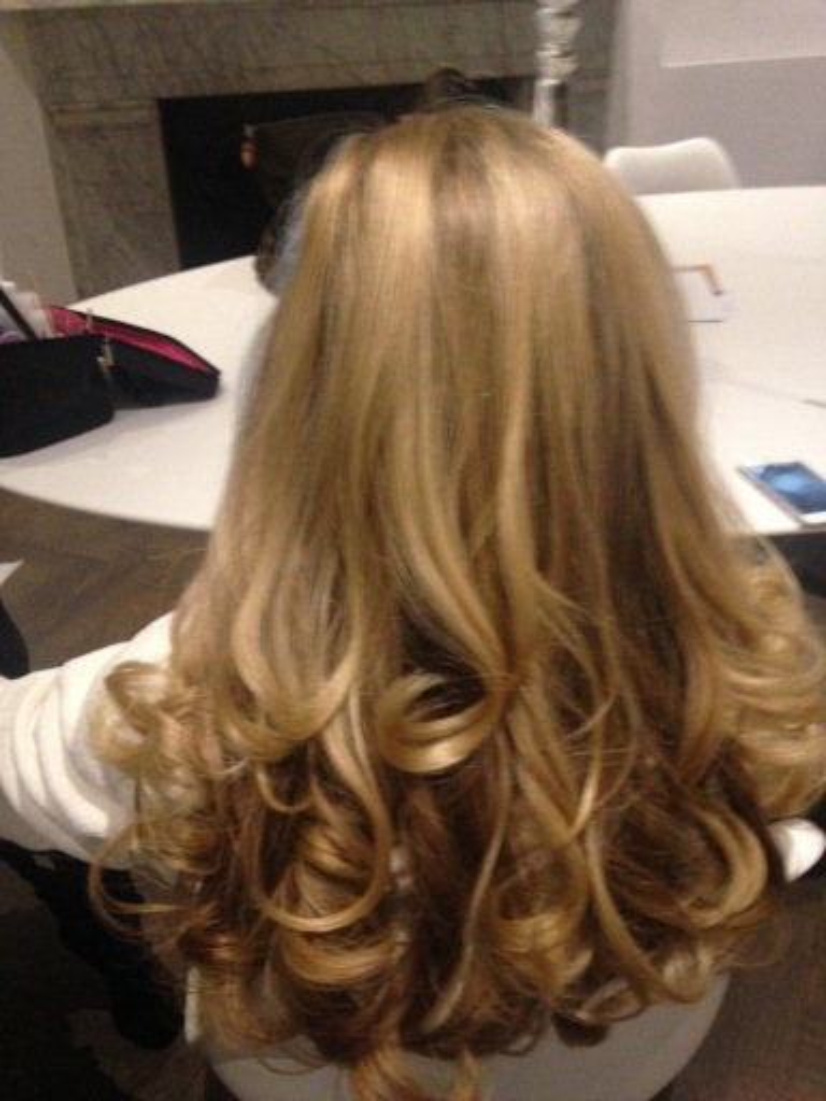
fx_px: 1050
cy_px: 550
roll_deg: +0.8
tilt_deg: -31.4
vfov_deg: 55.4
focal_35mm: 33
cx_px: 413
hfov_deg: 42.9
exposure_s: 1/17
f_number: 2.4
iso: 400
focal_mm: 4.12
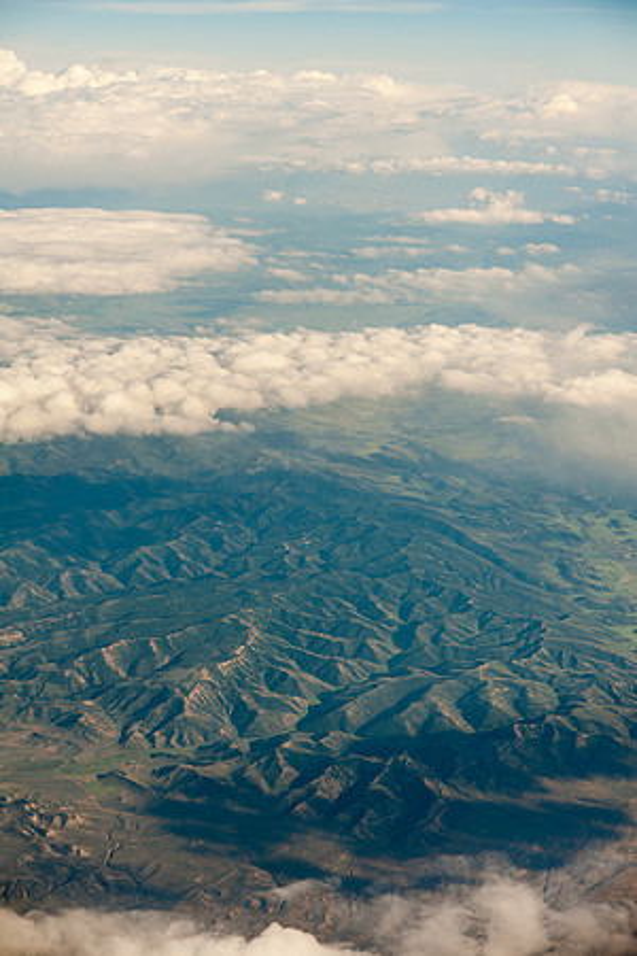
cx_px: 318
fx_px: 2256
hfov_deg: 16.1
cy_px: 478
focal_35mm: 85
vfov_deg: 23.9
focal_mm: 85
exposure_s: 1/2500
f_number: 5.6
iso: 400
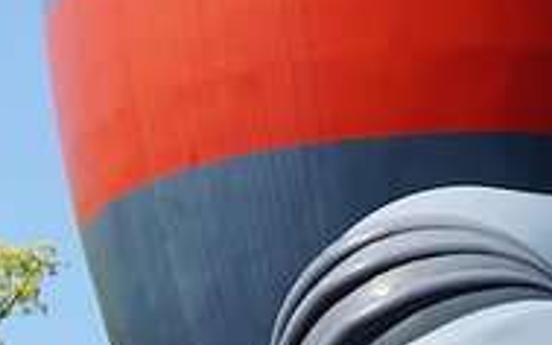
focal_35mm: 199
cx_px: 529
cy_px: -159
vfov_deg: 6.5
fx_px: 2993
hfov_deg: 10.5
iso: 100
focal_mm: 24
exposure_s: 1/200
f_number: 8
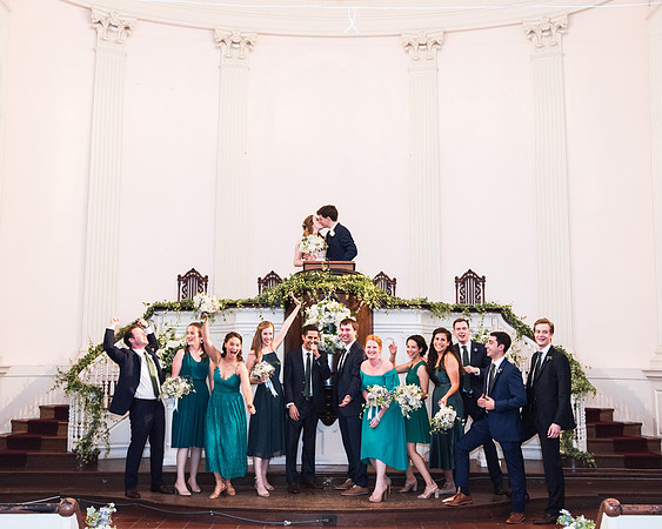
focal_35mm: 41
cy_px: 264
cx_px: 336
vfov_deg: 36.2
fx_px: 810
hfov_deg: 44.5
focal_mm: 35
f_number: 5
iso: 1000
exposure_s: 1/200
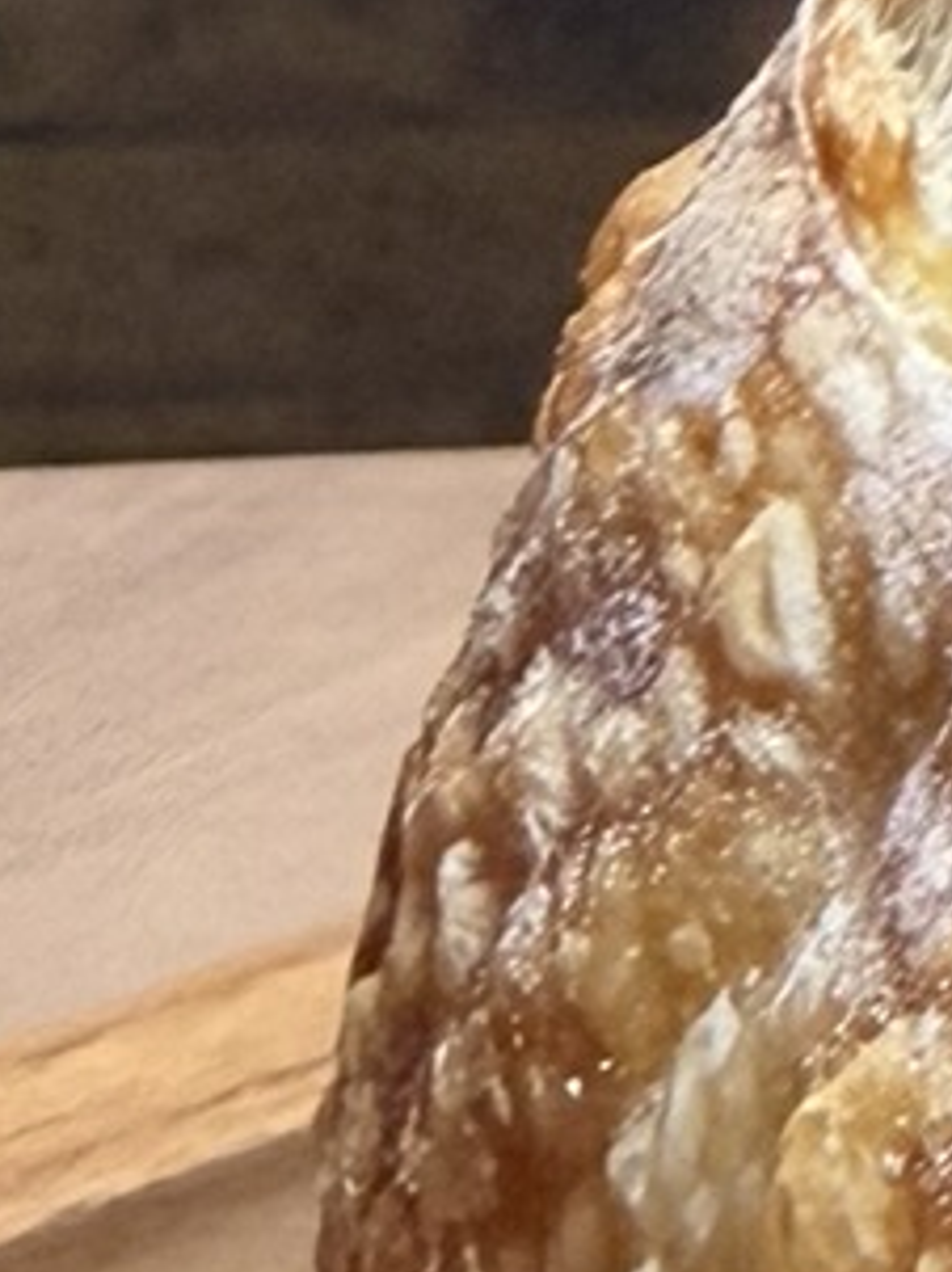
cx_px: 3109
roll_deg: +0.4
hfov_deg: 7.6
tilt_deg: -18.0
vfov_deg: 12.1
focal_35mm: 163
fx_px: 5986
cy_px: 720
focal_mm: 2.22
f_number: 2.2
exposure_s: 1/51
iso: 250
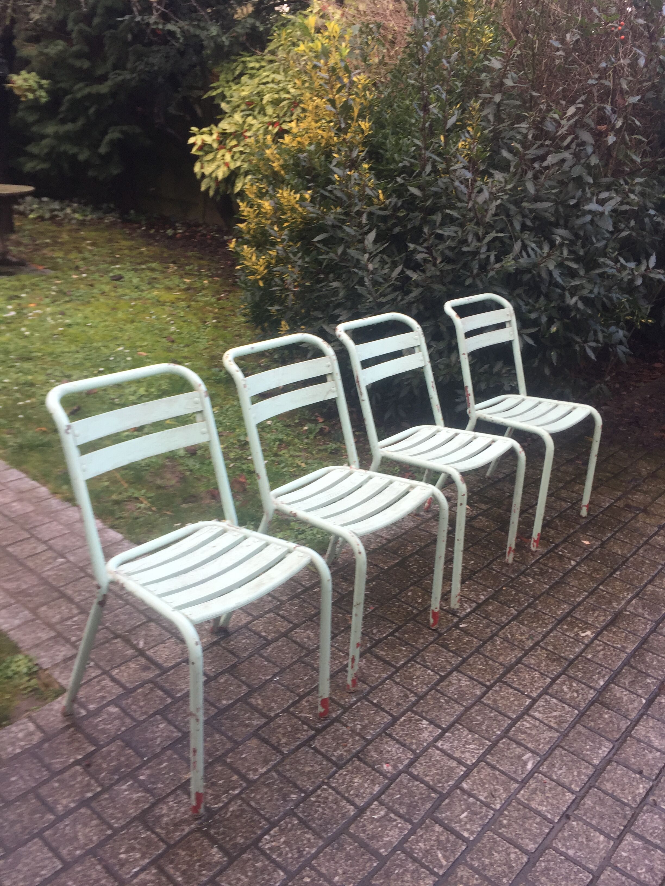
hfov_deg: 48.2
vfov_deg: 61.7
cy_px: 443
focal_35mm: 29
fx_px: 743
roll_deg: -3.7
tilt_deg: -24.4
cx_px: 332
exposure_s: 1/50
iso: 40
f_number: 2.2
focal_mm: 4.15
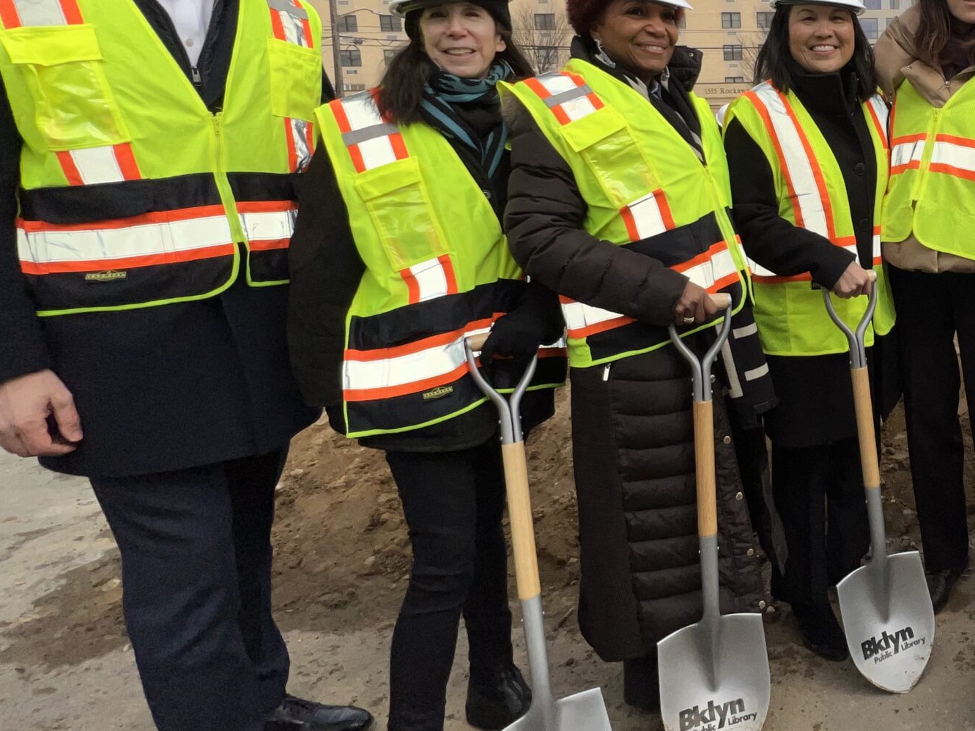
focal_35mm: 25
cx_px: 886
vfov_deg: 53.6
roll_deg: +1.9
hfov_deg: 58.7
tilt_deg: -8.7
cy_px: 234
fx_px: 704
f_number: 1.8
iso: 25
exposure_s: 1/2538
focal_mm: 1.57
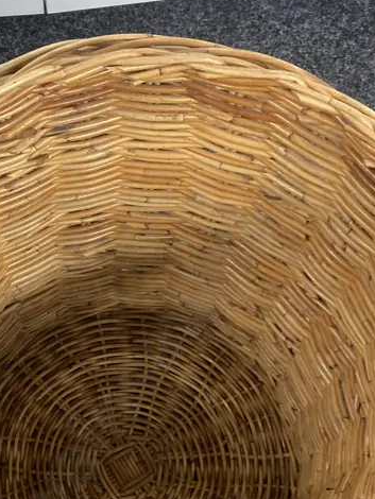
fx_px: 880
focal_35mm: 61
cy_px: 392
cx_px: 131
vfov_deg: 31.0
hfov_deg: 24.0
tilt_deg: -74.2
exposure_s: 1/33
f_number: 1.8
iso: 250
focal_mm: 3.99
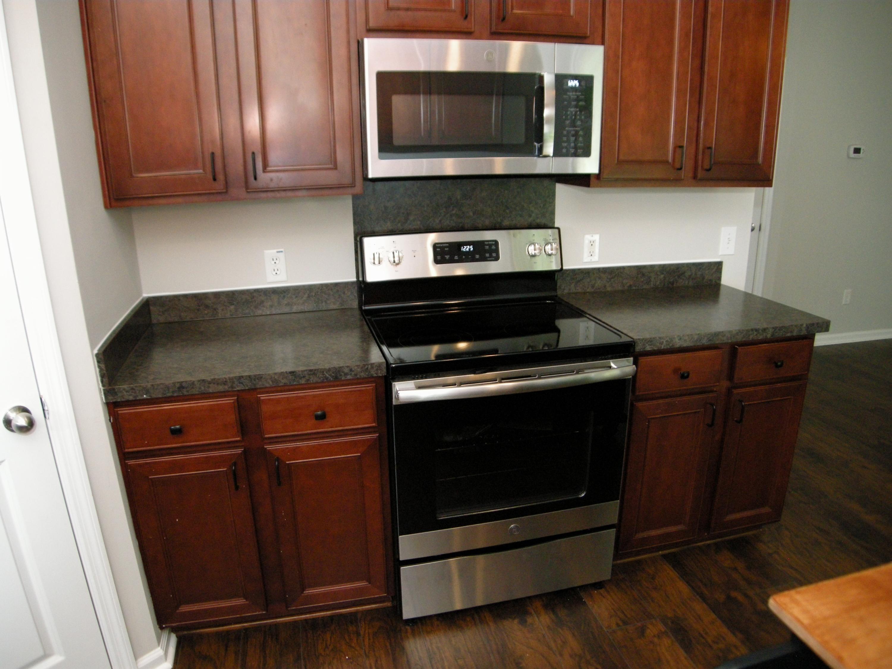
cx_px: 446
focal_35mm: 35
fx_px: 902
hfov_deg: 52.6
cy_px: 334
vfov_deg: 40.7
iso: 400
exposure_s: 1/60
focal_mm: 7.5
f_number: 2.7
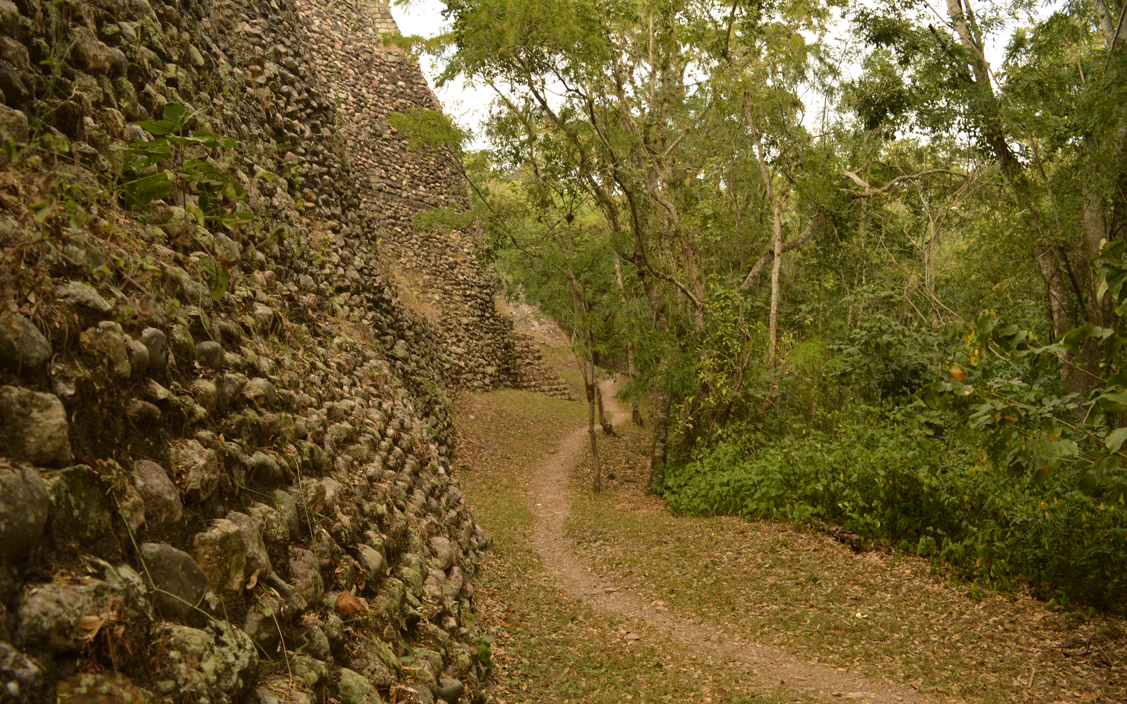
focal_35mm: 28
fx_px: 860
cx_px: 572
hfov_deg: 66.5
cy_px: 360
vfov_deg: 44.5
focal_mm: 18
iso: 100
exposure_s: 1/80
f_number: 4.5
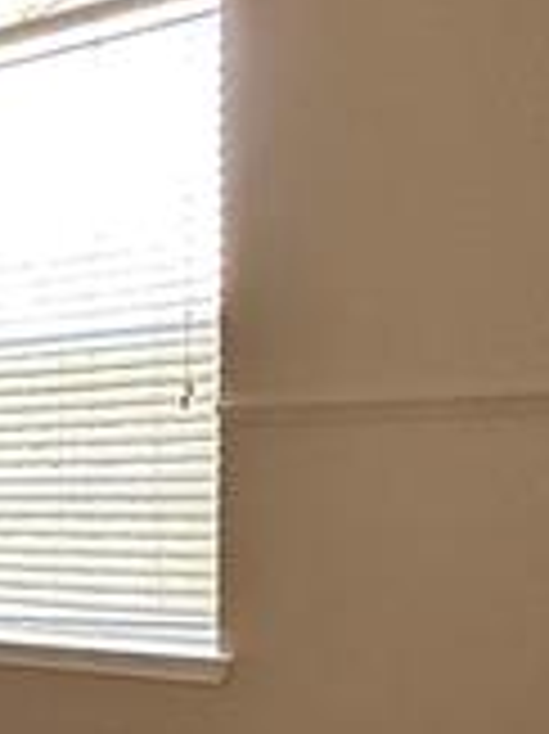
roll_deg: +1.2
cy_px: 540
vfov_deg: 29.0
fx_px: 1397
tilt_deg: -3.9
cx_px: -662
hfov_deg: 15.6
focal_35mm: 66
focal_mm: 2.22
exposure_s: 1/60
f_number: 2.2
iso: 400
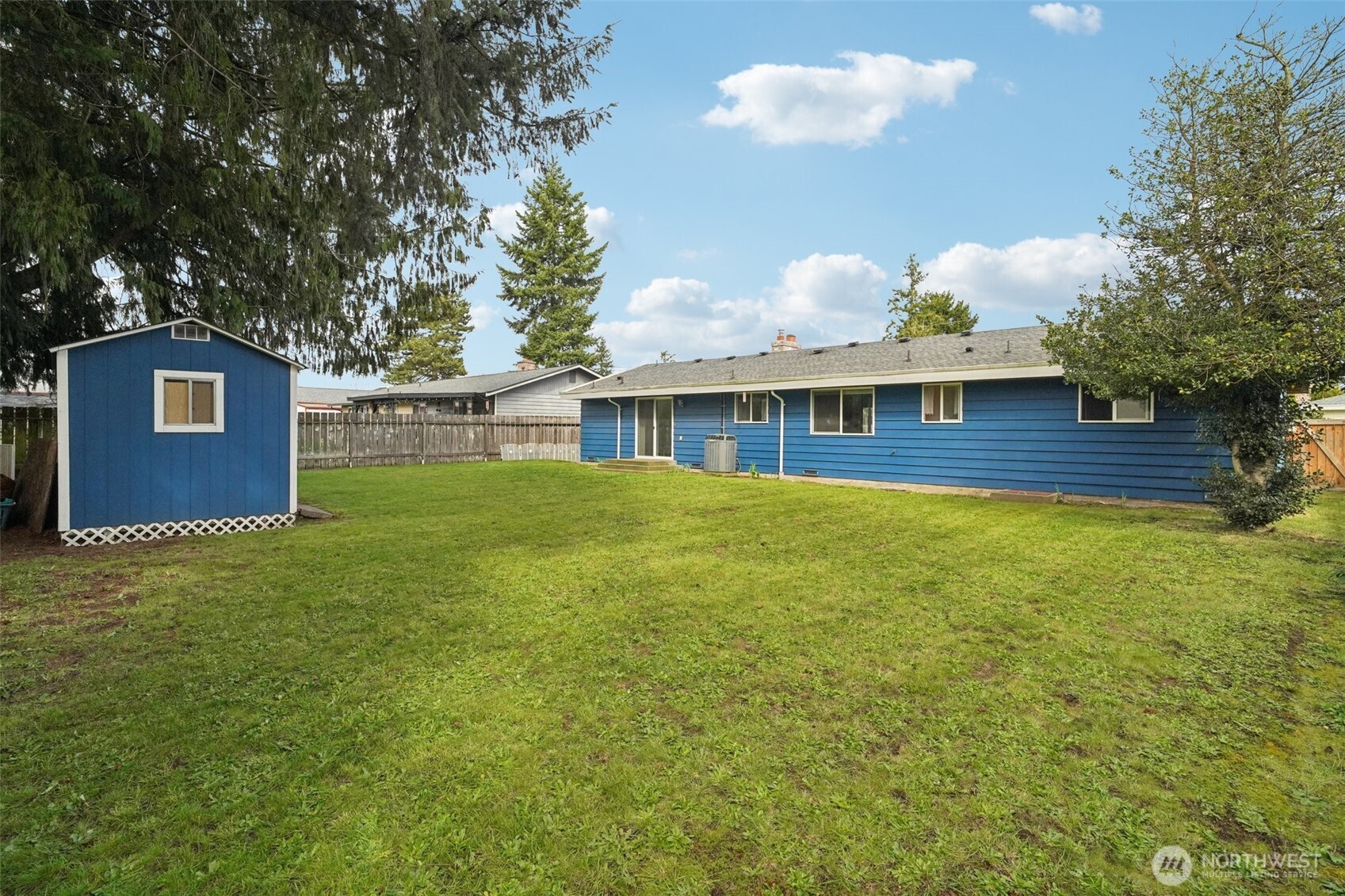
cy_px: 448
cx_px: 672
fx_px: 598
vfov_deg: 73.7
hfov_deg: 96.7
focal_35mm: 16
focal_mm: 16
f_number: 8
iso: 1600
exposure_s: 1/800
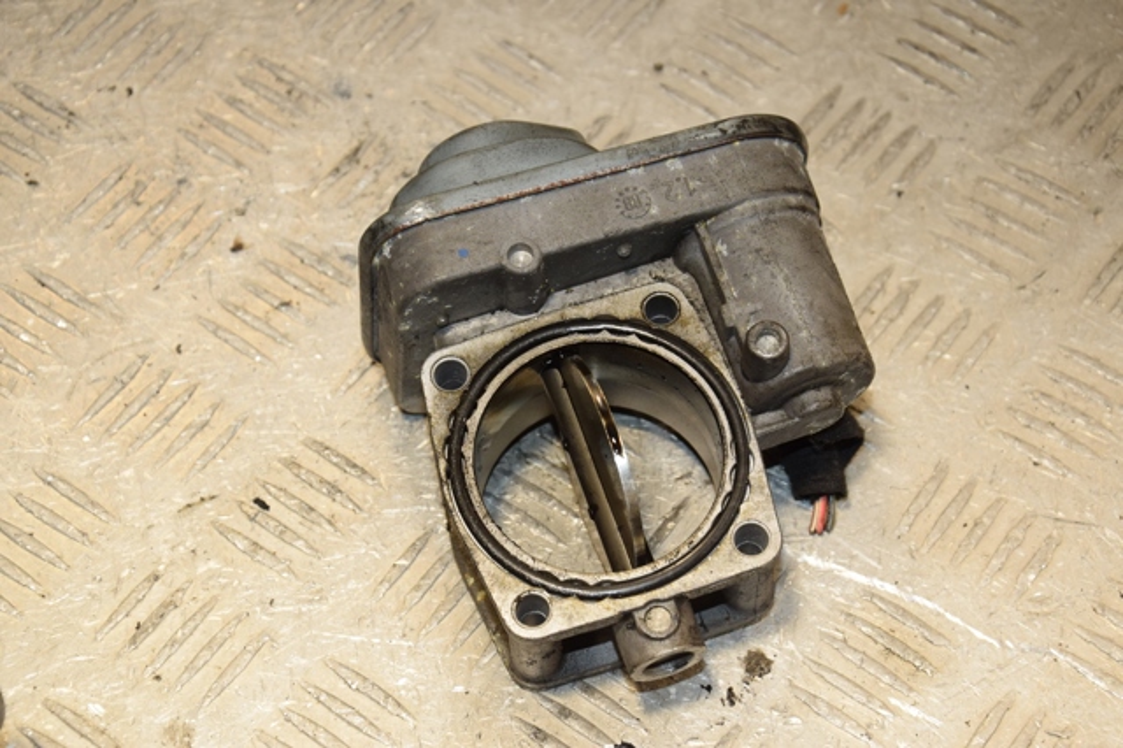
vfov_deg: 15.7
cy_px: 374
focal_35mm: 87
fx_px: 2712
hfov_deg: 23.4
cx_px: 562
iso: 800
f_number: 7.1
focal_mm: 58
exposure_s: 1/200
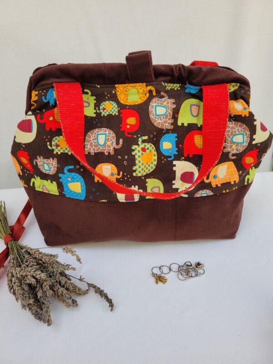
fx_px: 273
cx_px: 136
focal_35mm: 26
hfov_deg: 53.1
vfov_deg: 67.3
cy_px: 182
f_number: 1.8
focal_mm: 5.4
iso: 40
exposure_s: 1/895
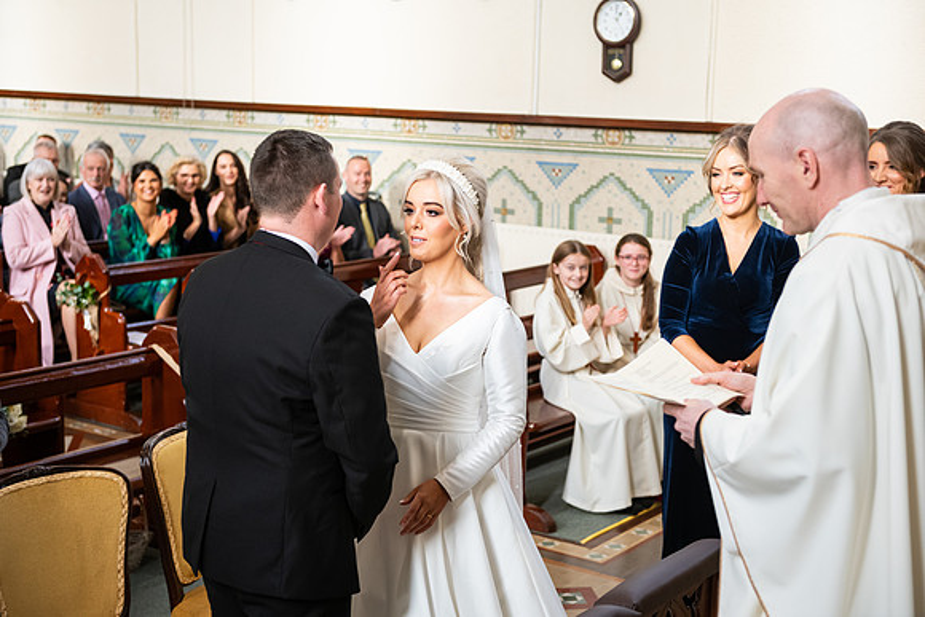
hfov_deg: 36.2
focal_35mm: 55
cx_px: 462
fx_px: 1413
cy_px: 308
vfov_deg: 24.6
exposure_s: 1/200
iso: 1000
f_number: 3.5
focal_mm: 55
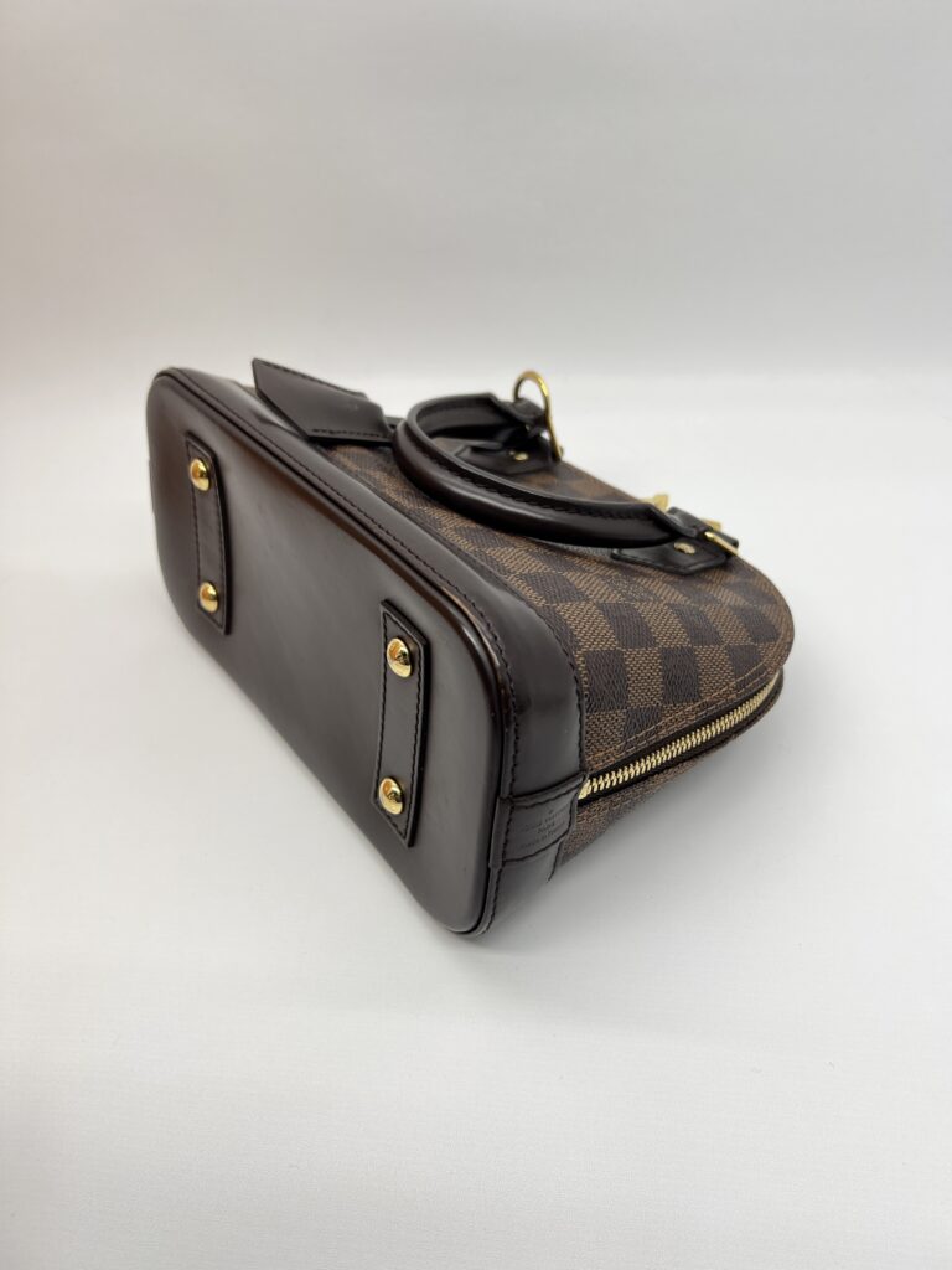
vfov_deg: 67.3
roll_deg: +4.9
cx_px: 476
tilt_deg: -39.8
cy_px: 635
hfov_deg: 53.1
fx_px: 953
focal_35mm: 26
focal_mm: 5.7
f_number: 1.5
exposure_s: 1/149
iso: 32
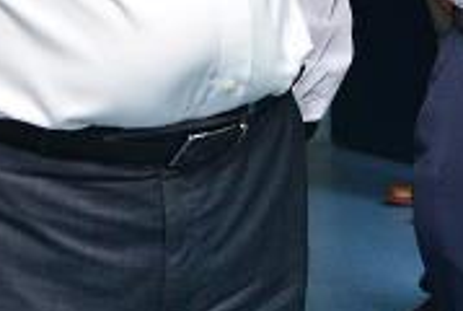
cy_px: -113
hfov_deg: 10.6
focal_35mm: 194
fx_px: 2499
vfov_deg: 7.0
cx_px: 372
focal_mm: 34
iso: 1250
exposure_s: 1/200
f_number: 4
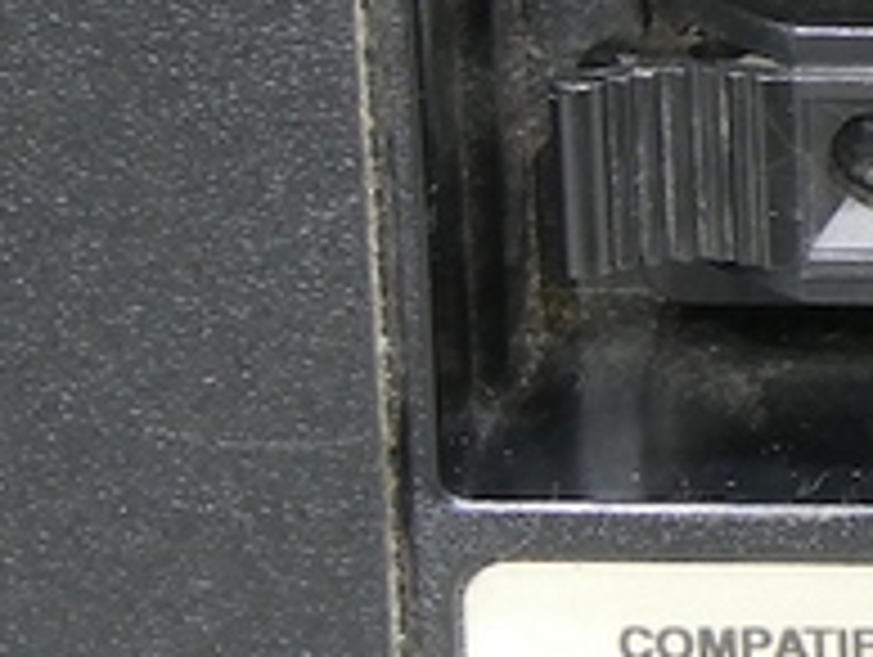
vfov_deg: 4.6
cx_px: 1584
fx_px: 8106
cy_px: 58
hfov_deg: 6.0
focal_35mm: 321
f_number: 4.4
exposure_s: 1/3.2
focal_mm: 11.7
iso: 200
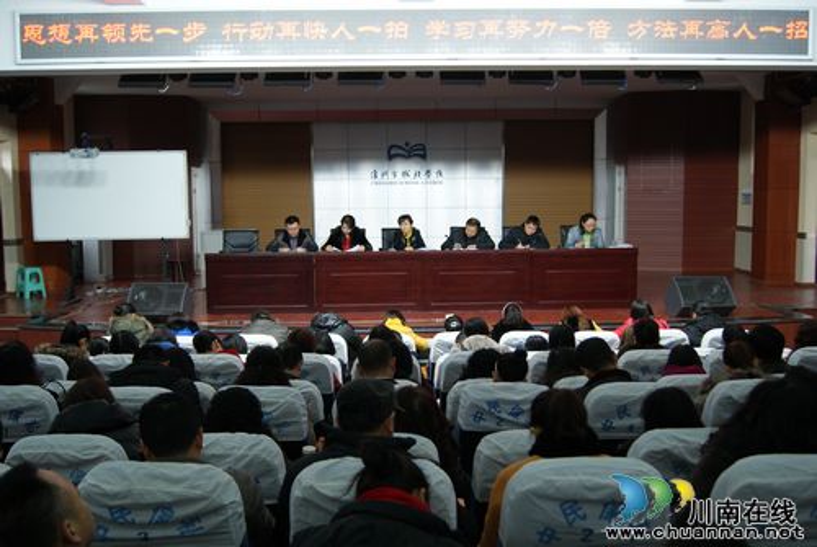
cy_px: 274
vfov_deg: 37.0
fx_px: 818
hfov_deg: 53.1
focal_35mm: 36
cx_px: 408
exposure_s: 1/20
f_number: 4
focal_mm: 24
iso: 400
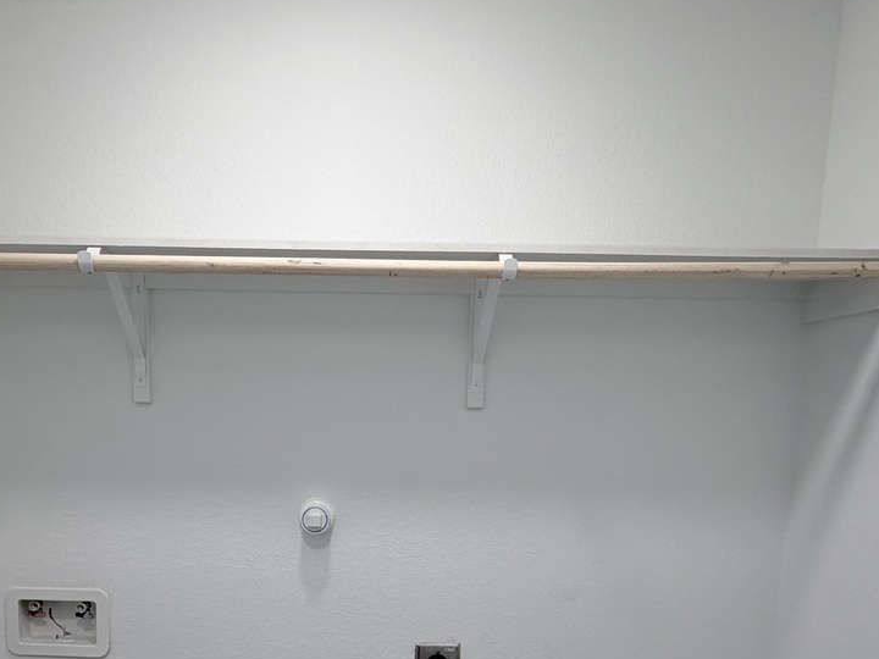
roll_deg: -1.5
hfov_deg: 63.0
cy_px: 505
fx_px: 711
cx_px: 360
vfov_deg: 47.6
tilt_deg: -8.6
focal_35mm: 28
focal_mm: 2.22
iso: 125
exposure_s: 1/120
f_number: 2.2
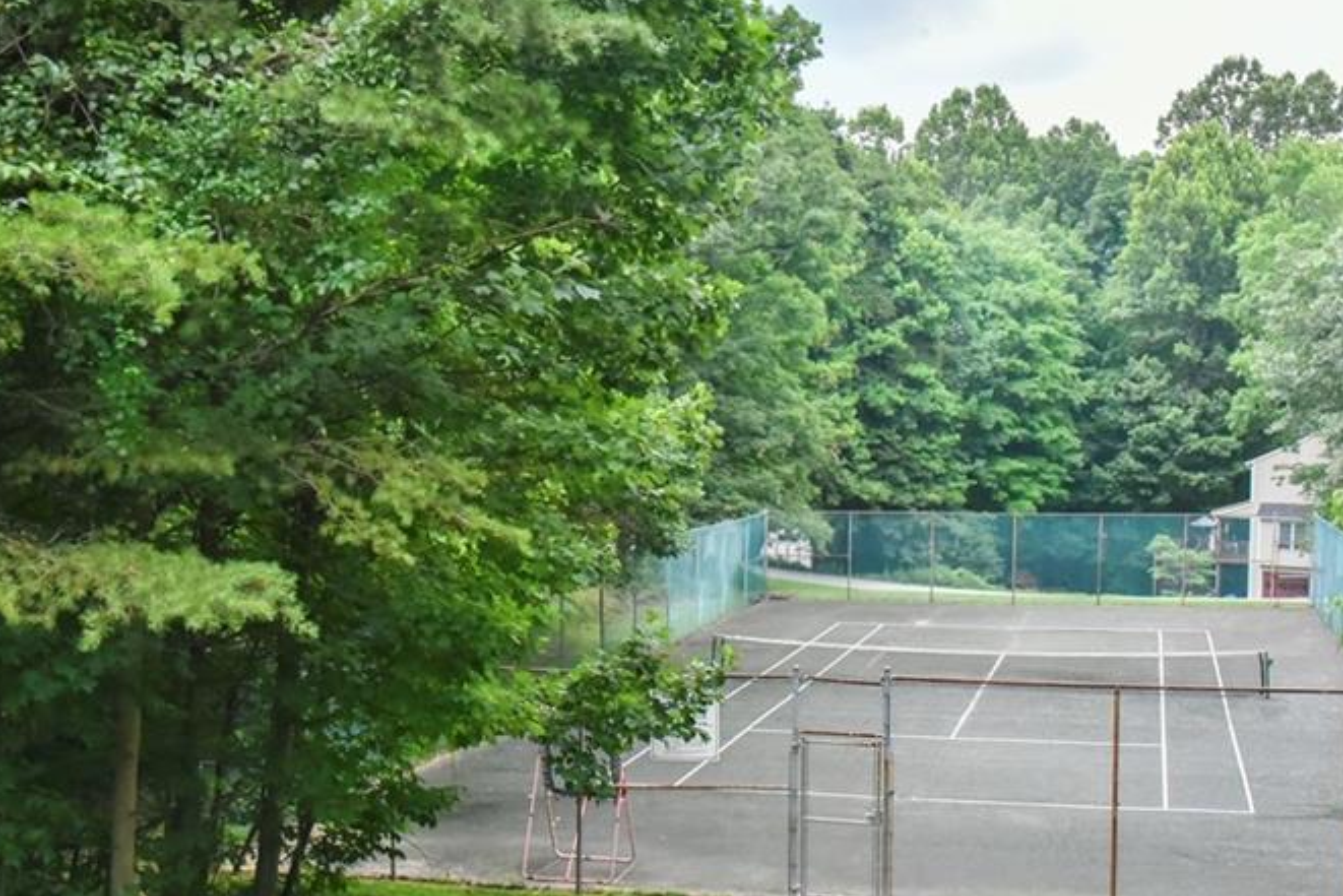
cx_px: 798
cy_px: 584
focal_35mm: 48
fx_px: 1791
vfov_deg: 27.9
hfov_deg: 40.9
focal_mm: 31
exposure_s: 1/200
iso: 4000
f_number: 14
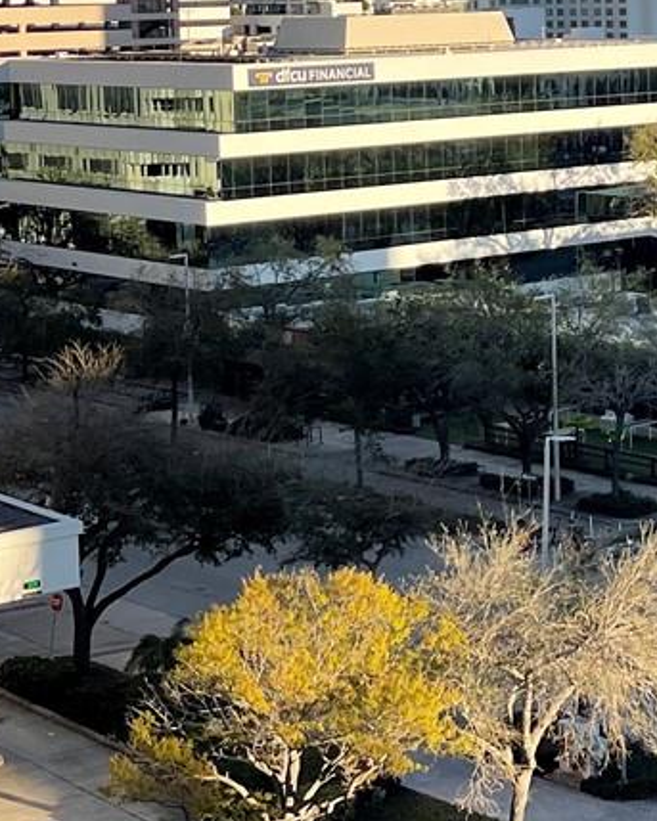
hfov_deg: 16.4
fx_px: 2213
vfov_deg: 20.6
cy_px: 90
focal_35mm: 91
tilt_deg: -2.9
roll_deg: +1.6
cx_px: 722
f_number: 1.6
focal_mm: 5.1
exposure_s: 1/1912
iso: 32
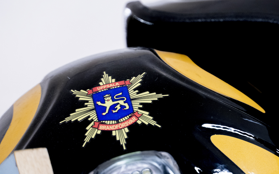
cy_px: 87
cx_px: 140
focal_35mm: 327
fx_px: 2486
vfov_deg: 4.0
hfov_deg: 6.4
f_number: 4.5
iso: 1600
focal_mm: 117.4
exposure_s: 1/30
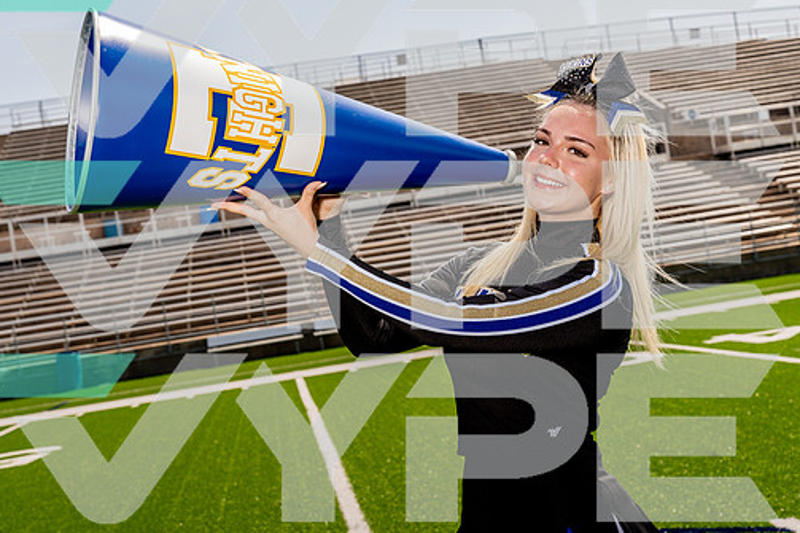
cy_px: 246
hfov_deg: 33.4
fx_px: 1333
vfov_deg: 22.6
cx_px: 380
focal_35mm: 60
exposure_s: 1/250
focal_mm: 52
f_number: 7.1
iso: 100
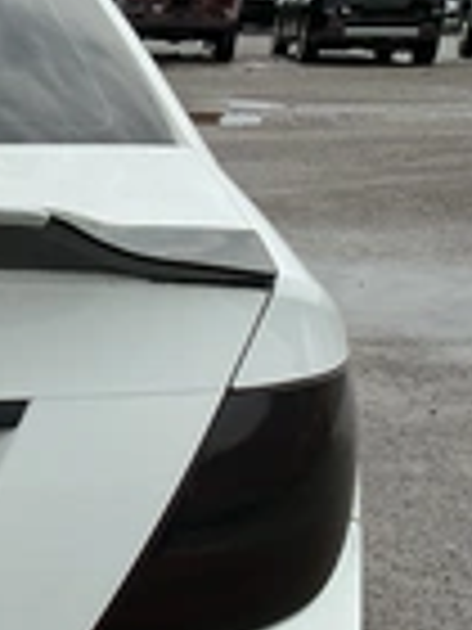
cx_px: -409
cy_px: 621
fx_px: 1454
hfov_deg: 15.5
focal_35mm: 80
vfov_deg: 23.5
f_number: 1.8
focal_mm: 3
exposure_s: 1/1786
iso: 25
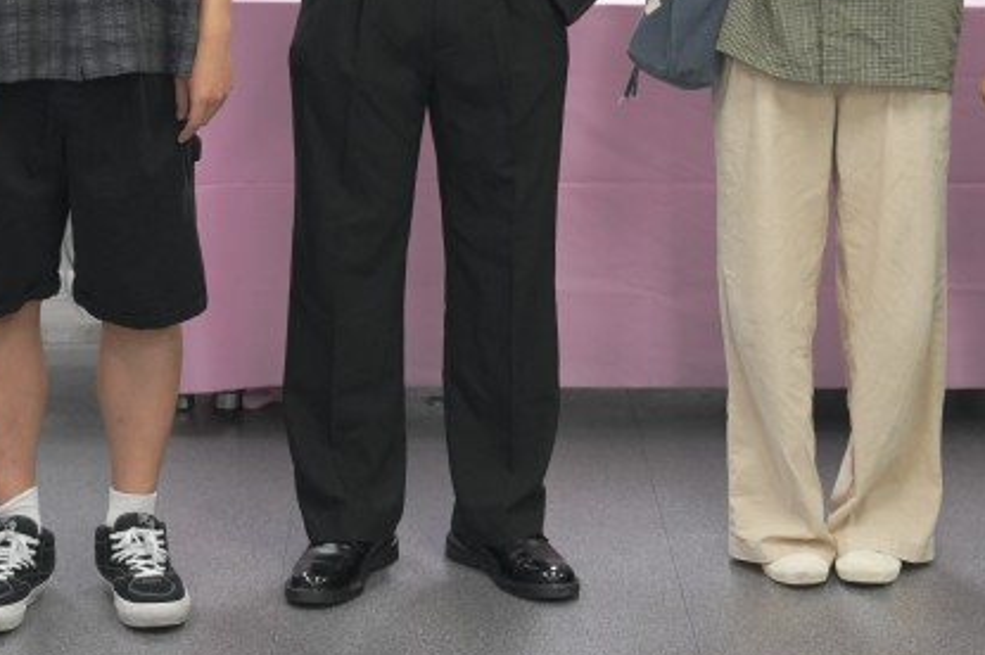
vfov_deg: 12.2
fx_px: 2953
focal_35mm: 108
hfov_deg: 18.9
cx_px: 496
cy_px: -274
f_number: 2.8
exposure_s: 1/160
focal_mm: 35
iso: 1600
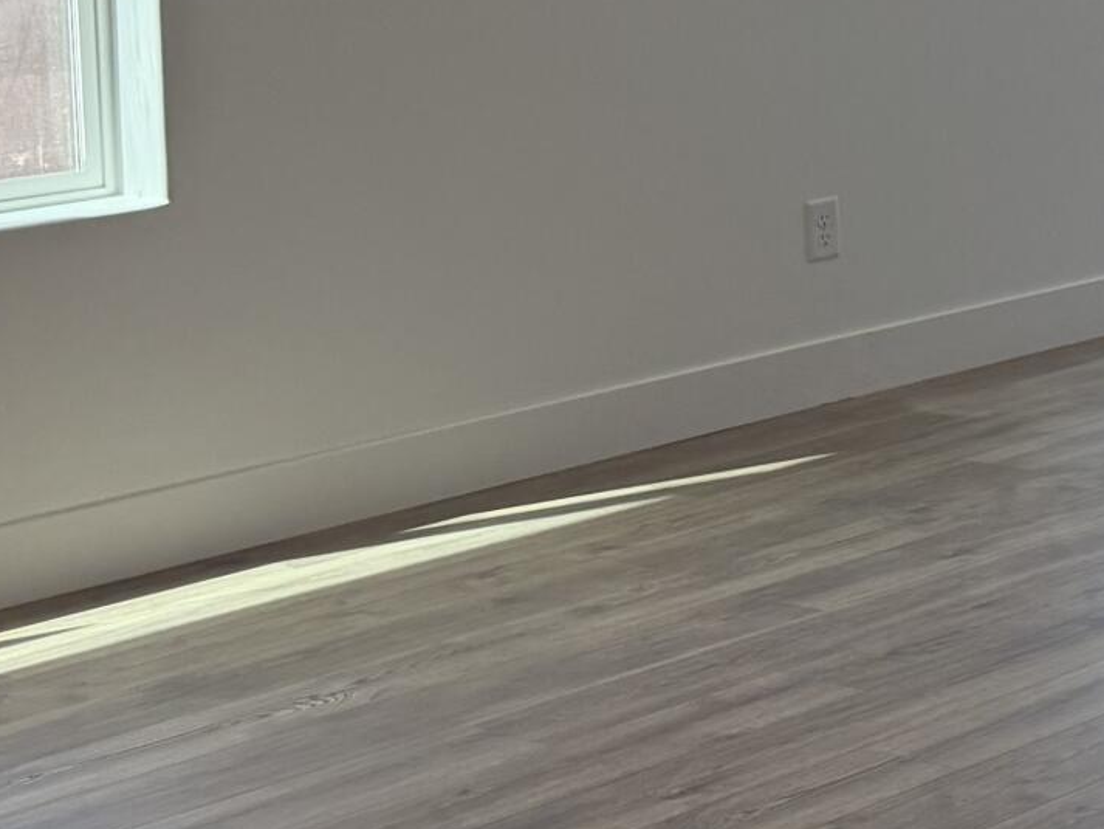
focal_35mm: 101
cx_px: 1934
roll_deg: +0.3
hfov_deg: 16.5
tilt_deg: -3.6
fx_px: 3222
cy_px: -87
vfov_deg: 14.3
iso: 100
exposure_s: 1/1156
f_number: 1.78
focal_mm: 6.76
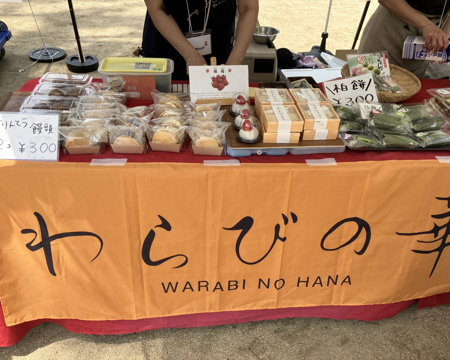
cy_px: 176
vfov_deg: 48.5
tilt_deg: -37.1
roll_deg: -5.9
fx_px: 400
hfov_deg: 58.7
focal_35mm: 30
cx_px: 246
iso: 32
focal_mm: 3.99
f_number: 1.8
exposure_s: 1/823
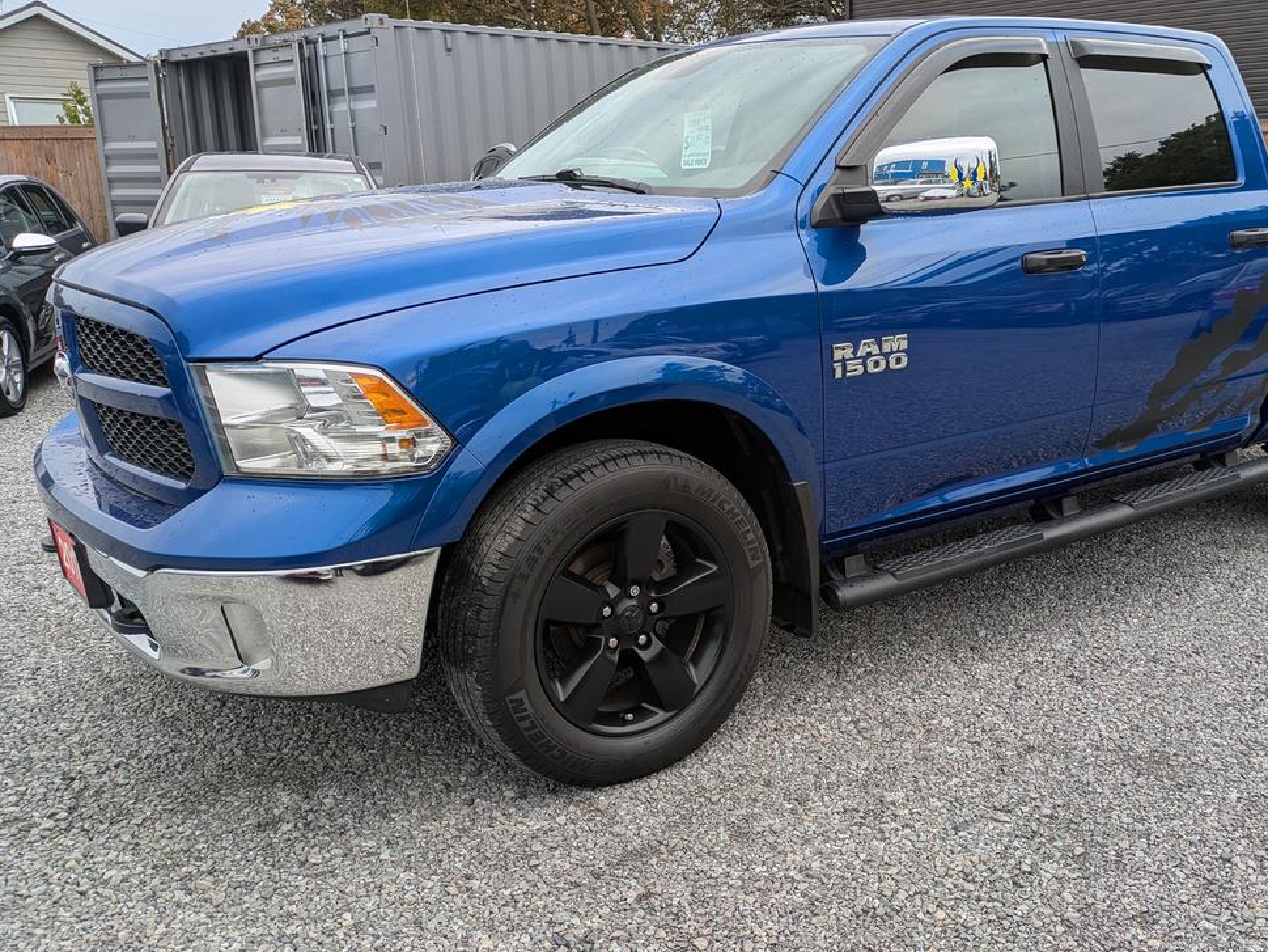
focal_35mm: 33
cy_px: 449
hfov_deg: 54.7
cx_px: 796
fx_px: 1209
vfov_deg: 42.9
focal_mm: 5.43
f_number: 1.89
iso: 44
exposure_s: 1/756
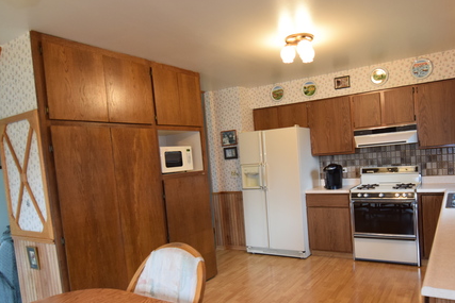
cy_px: 181
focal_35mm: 25
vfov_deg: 51.4
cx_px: 270
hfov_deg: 71.4
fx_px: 313
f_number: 3.2
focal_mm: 11
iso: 800
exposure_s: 1/60
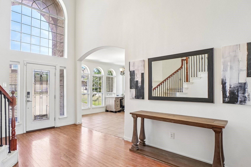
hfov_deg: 89.2
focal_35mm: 18
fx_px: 125
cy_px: 86
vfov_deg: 67.4
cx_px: 104
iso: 400
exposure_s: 1/80
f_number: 8
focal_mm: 10
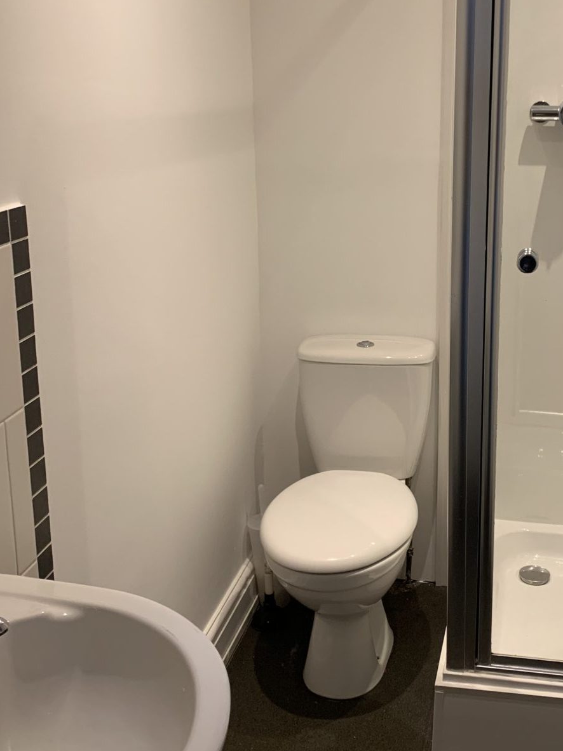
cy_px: 288
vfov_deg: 42.7
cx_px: 395
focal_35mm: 44
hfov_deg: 32.5
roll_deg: -0.3
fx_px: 955
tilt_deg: -12.7
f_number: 1.8
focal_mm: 4.25
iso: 125
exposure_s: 1/50
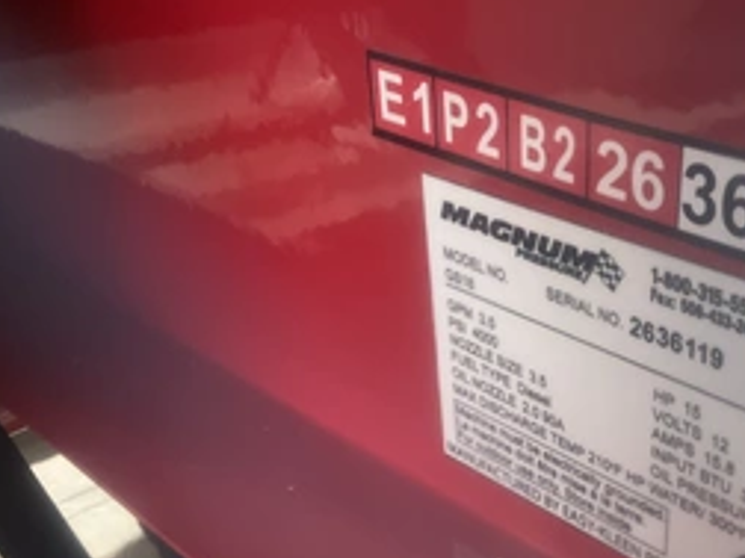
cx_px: 576
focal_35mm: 46
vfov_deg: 31.2
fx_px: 990
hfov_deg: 39.9
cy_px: 384
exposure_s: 1/40
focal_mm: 3
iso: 250
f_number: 1.8
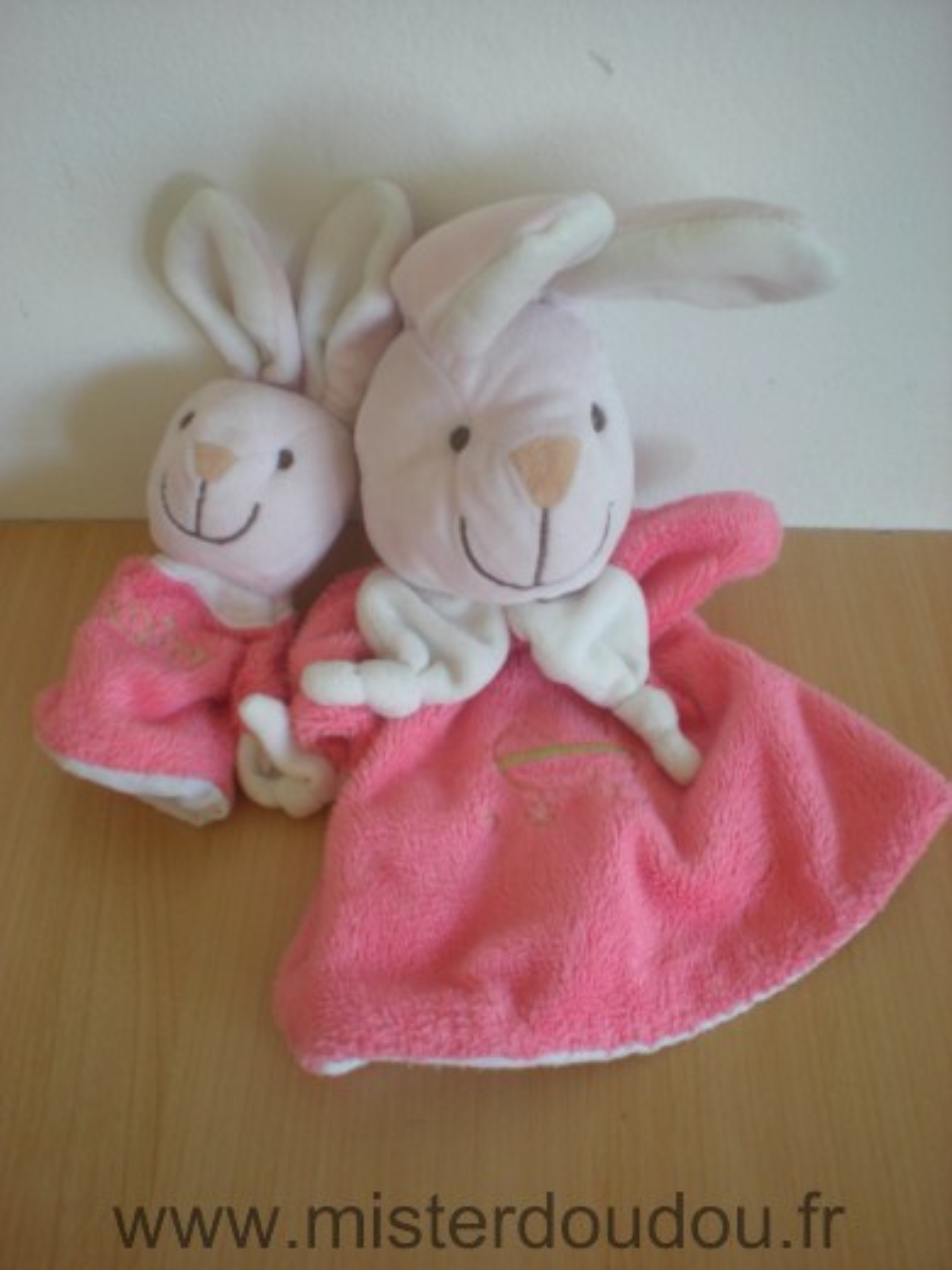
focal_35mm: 38
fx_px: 1393
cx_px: 476
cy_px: 635
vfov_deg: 49.0
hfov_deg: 37.7
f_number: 3.1
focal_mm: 6.3
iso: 64
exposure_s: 1/10.7
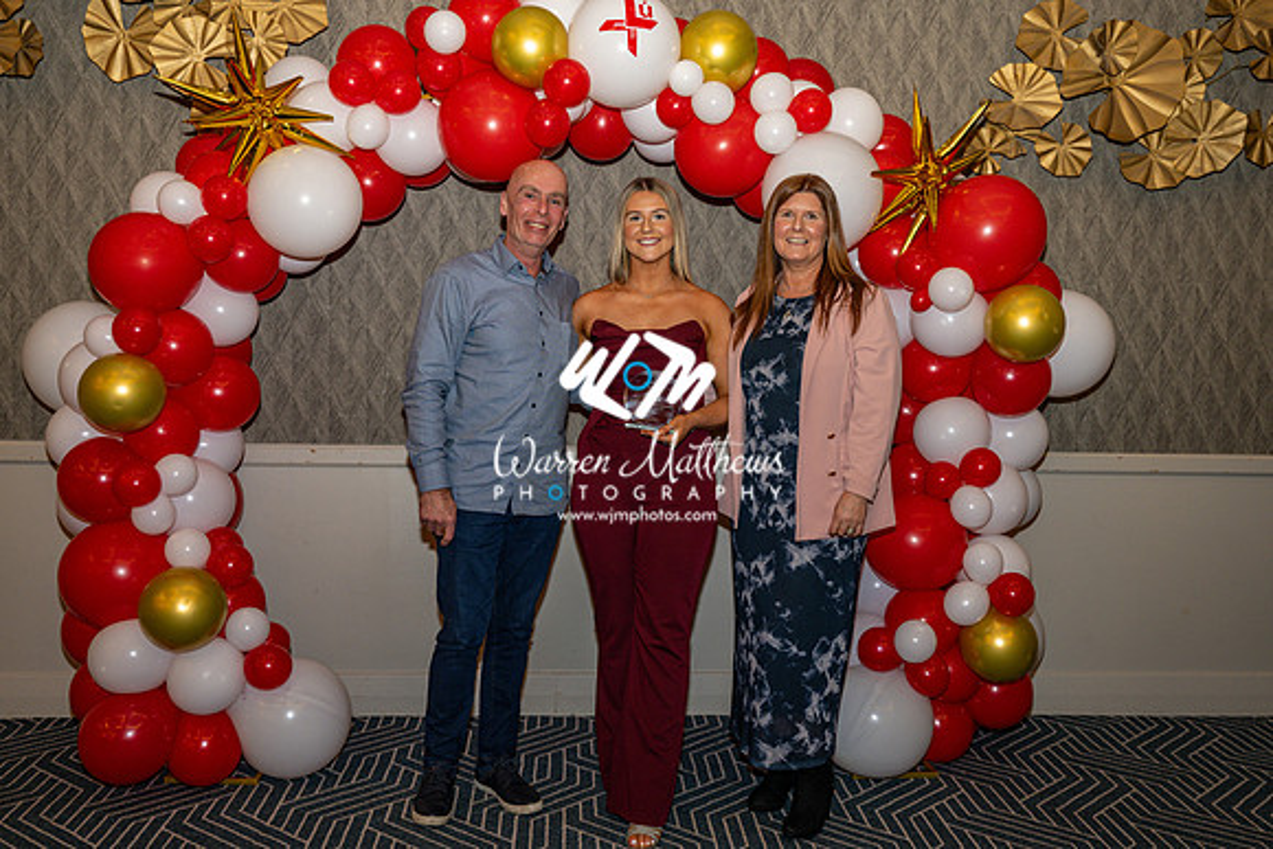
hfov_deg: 55.4
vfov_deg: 38.6
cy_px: 407
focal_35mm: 34
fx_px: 1213
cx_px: 672
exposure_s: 1/125
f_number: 3.5
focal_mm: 32
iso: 500
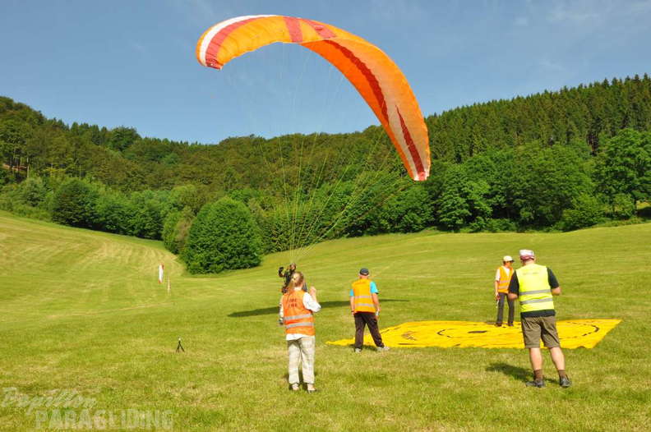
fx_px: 677
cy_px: 216
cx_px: 326
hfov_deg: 51.3
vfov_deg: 35.4
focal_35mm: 38
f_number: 13
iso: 200
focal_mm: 25
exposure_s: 1/160
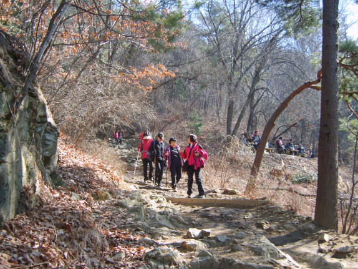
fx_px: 404
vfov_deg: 36.8
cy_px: 144
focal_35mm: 39
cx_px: 174
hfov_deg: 47.8
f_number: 2.8
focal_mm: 7.4
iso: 50
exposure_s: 1/180
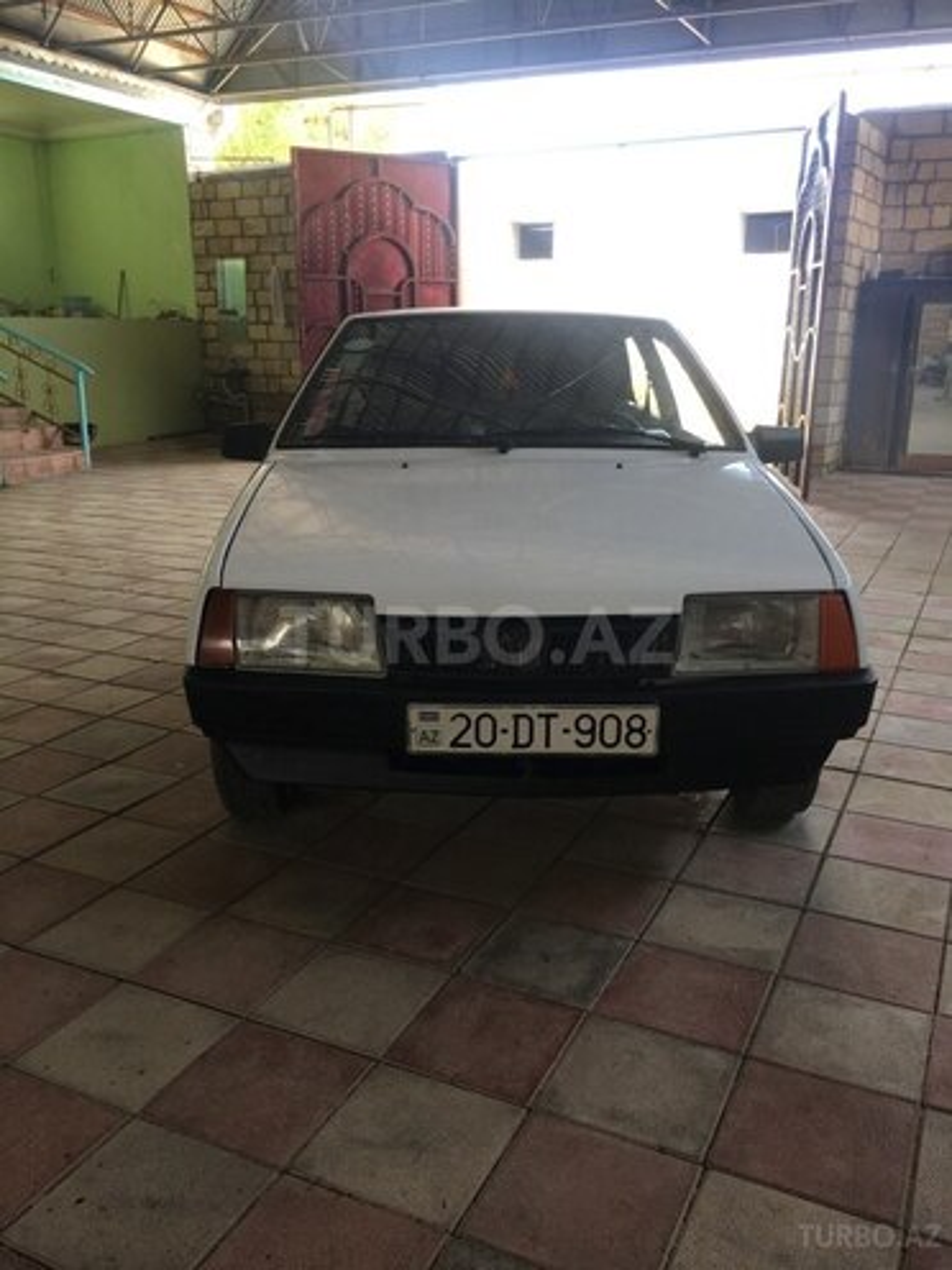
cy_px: 635
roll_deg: -1.8
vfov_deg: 61.7
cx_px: 476
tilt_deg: -16.8
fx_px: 1063
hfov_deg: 48.2
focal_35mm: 29
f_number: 2.2
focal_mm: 4.15
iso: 32
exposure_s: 1/100
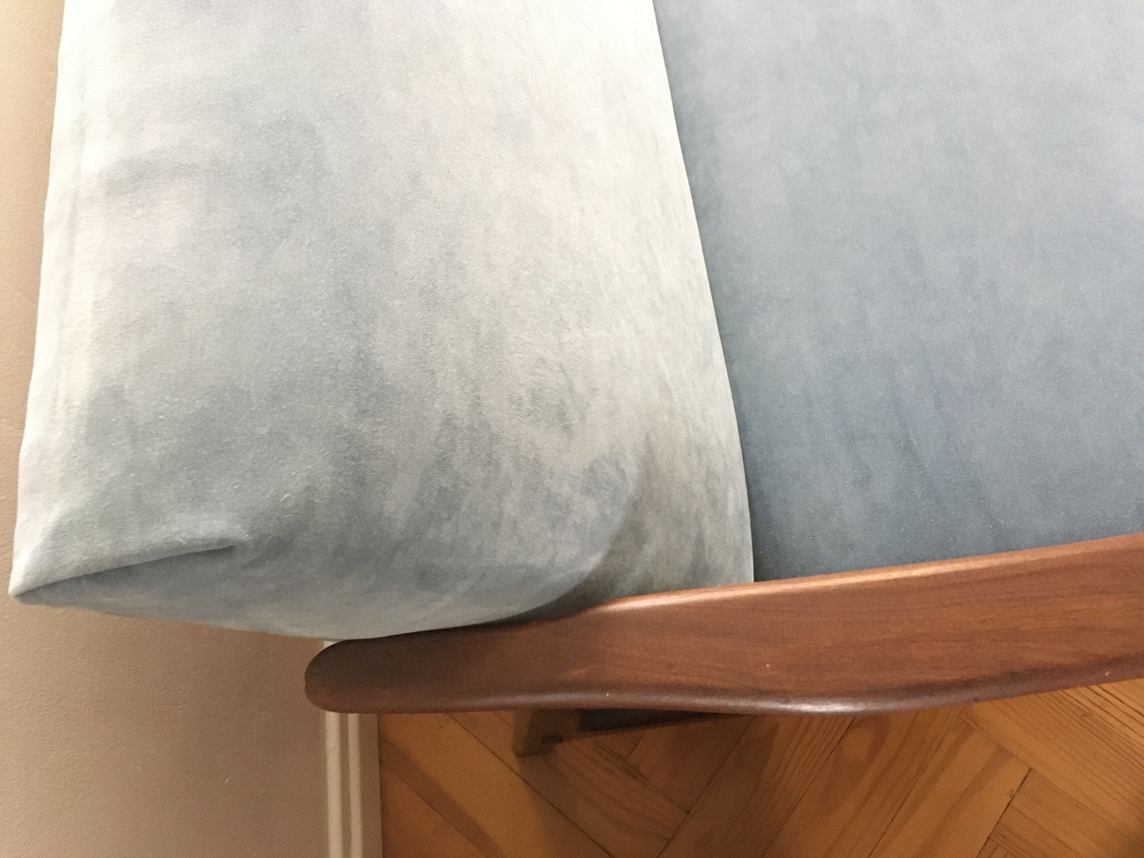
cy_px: 429
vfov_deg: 48.2
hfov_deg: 61.7
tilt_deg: -67.6
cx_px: 572
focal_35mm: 29
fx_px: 958
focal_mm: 4.15
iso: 320
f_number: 2.2
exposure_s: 1/17
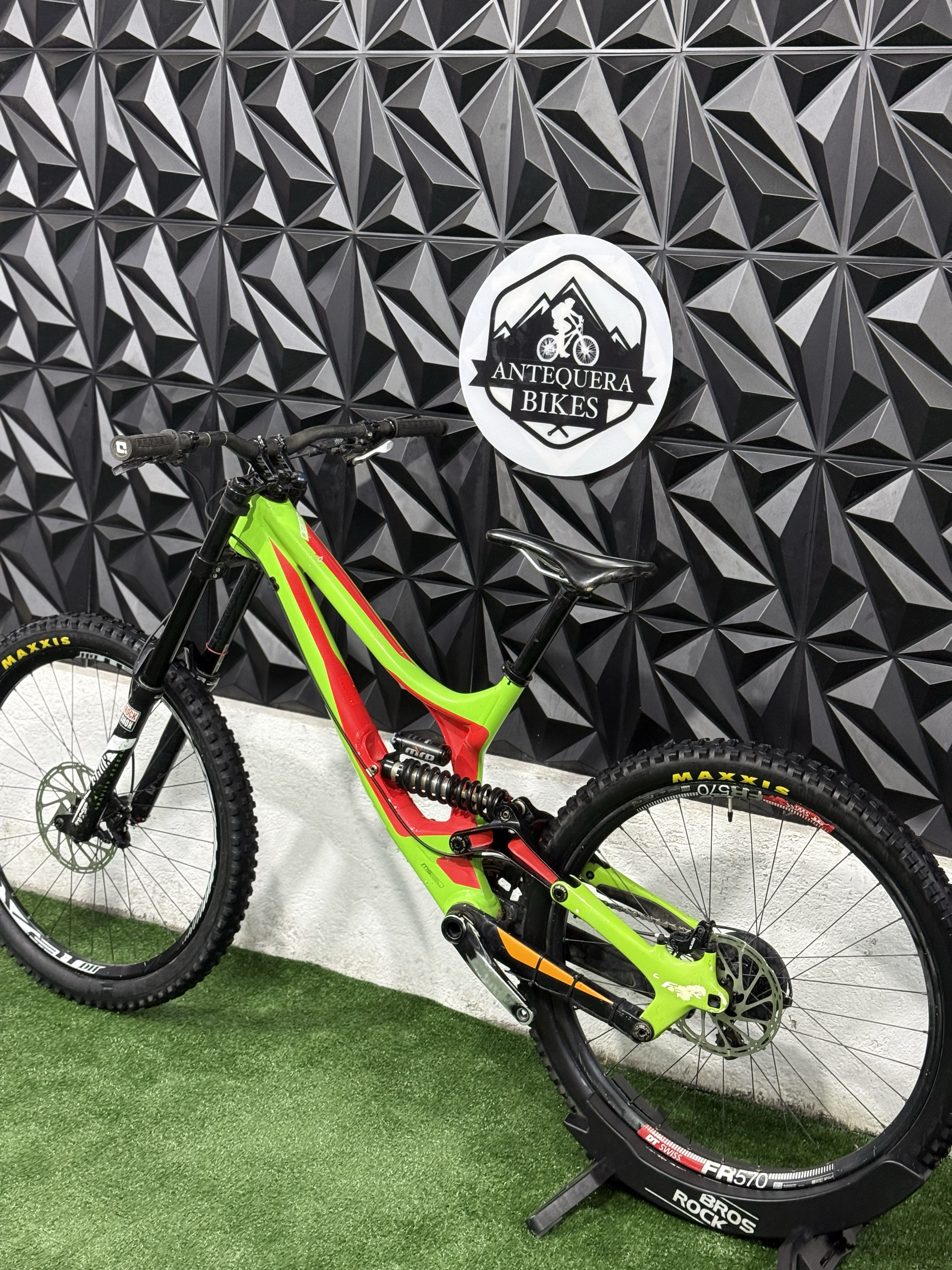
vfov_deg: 39.7
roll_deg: -4.5
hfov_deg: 30.3
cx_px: 476
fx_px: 1760
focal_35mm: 48
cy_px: 635
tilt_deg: -11.4
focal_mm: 6.76
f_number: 1.78
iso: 200
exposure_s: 1/60
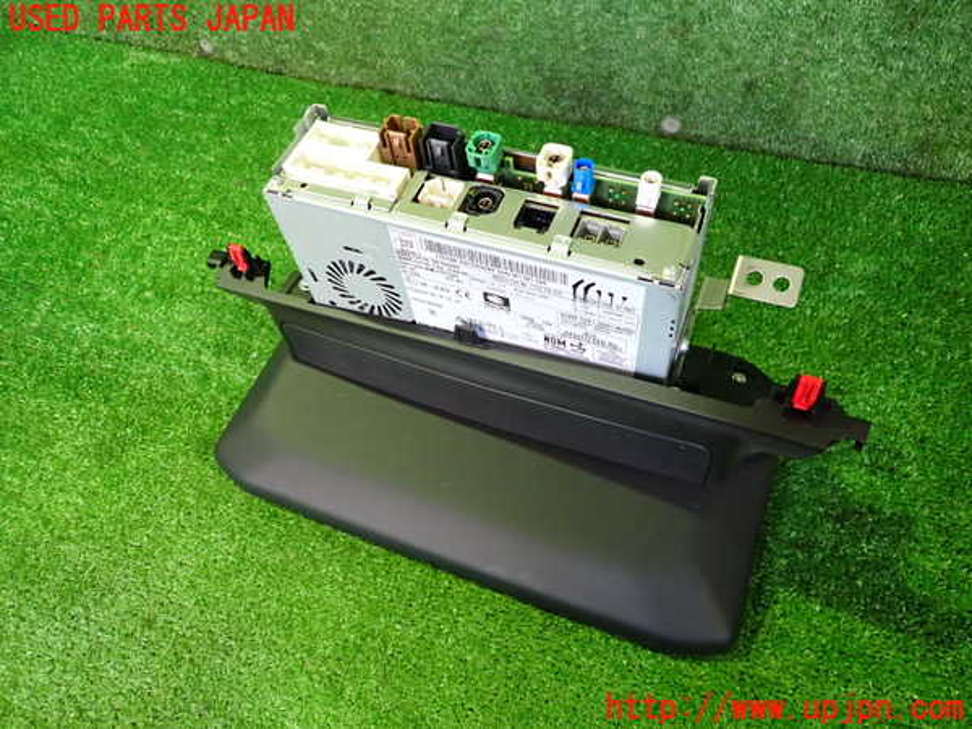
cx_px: 486
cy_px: 364
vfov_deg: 54.9
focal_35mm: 25
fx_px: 702
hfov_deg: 69.4
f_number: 2
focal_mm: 4.5
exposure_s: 1/30
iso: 640
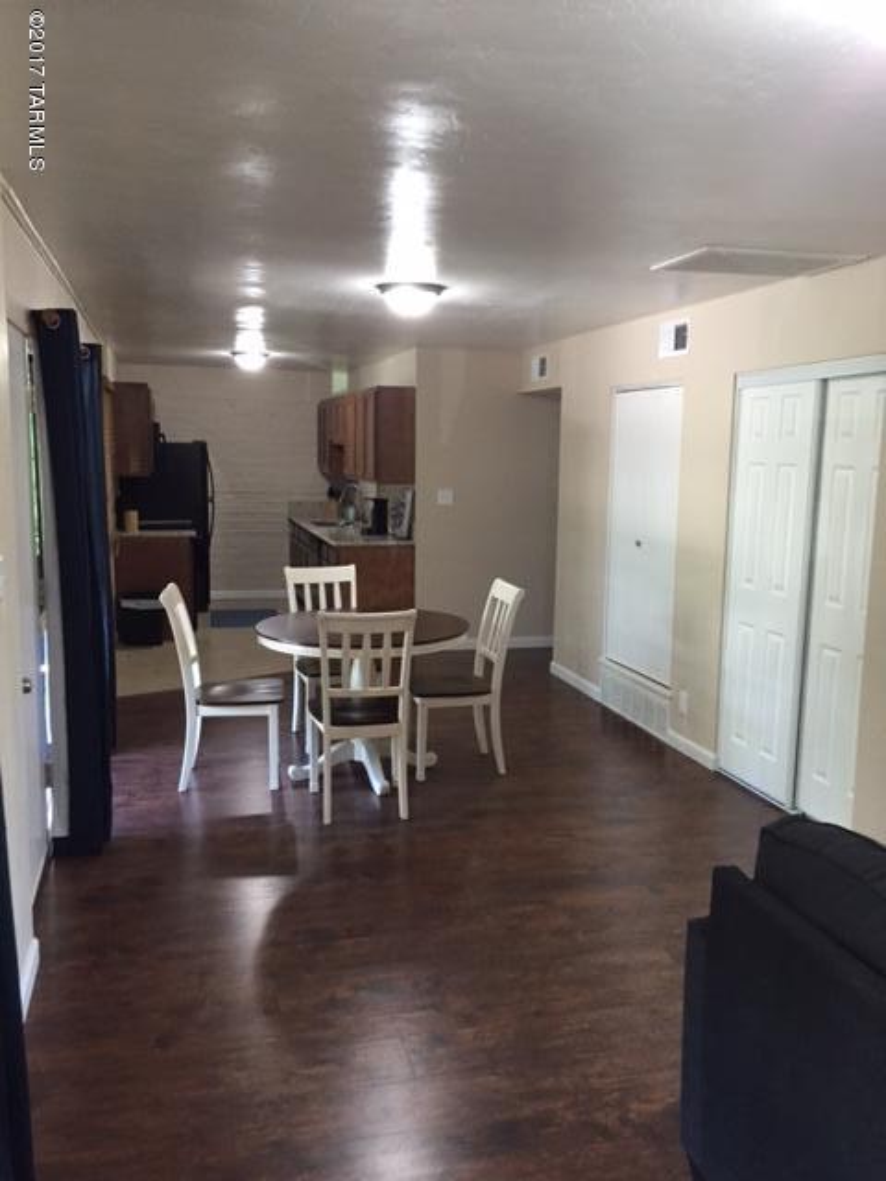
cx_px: 443
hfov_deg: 48.2
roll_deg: -0.7
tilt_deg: -6.3
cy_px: 590
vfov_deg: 61.7
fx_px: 990
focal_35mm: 29
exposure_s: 1/30
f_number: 2.2
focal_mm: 4.15
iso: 160
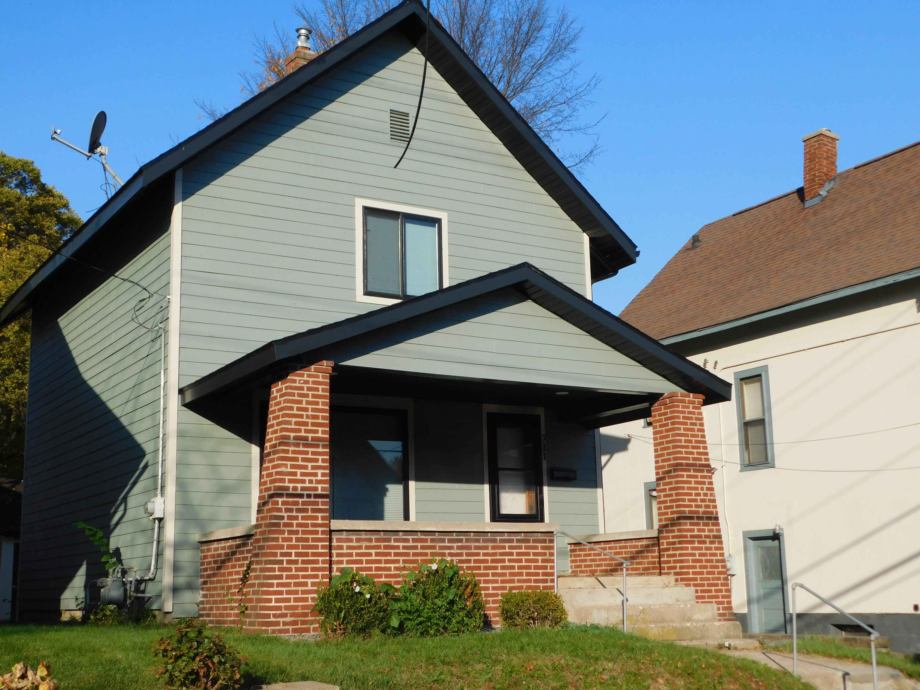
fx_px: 1196
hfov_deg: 42.1
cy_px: 345
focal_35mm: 45
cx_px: 460
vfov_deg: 32.2
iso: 125
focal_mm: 8
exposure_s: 1/1000
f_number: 3.7
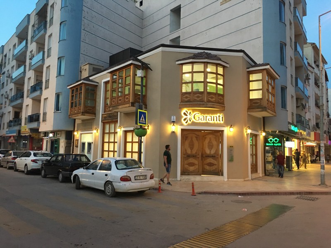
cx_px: 166
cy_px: 124
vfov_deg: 48.2
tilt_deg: +6.9
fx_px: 277
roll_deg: -1.7
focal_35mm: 29
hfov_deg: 61.7
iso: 80
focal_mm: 4.15
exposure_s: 1/10
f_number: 2.2
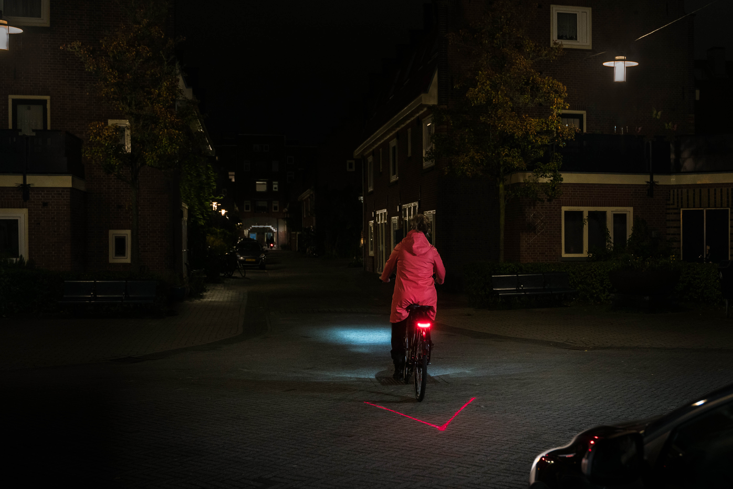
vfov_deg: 29.9
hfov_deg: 42.9
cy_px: 262
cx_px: 498
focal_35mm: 45
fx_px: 916
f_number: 3.2
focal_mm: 30
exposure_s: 1/25
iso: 800
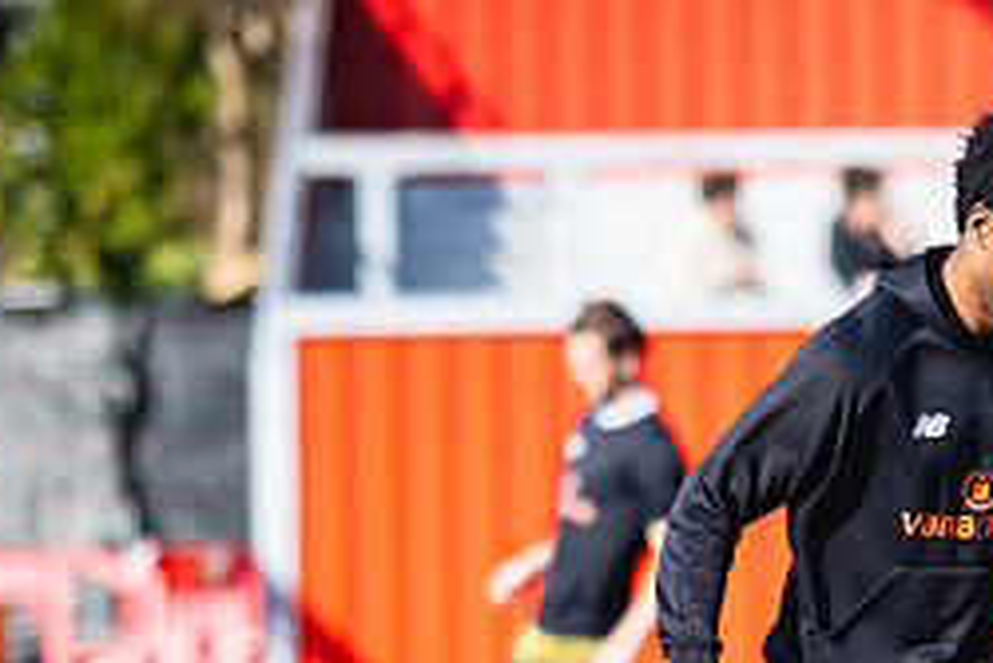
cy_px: 663
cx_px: 1101
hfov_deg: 3.1
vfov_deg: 2.1
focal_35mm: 671
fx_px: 18518
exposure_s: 1/2000
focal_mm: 135
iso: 100
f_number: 1.8
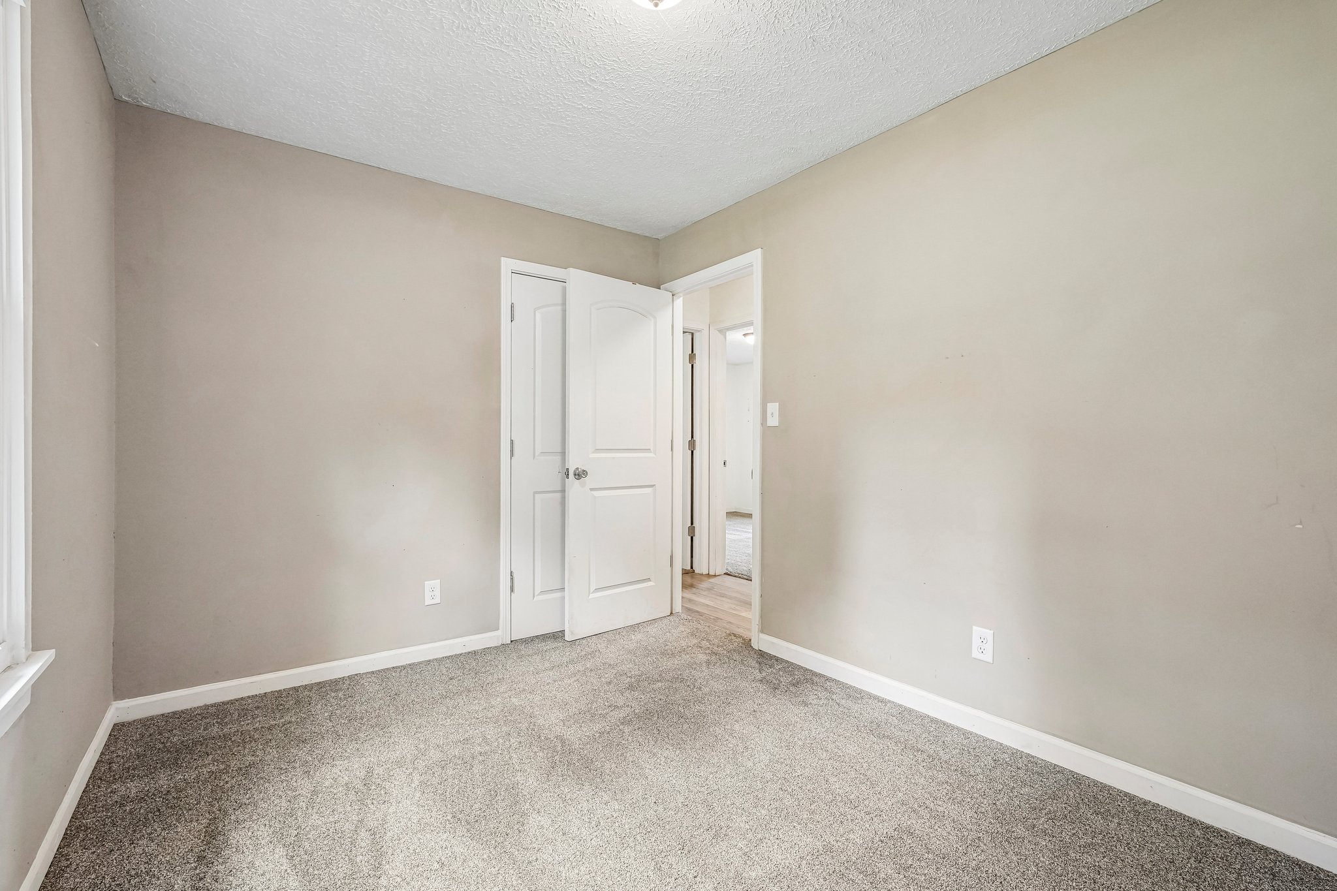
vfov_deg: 73.7
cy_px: 446
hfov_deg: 96.7
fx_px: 594
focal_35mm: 16
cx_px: 668
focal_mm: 16
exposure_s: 1/30
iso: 1600
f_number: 8
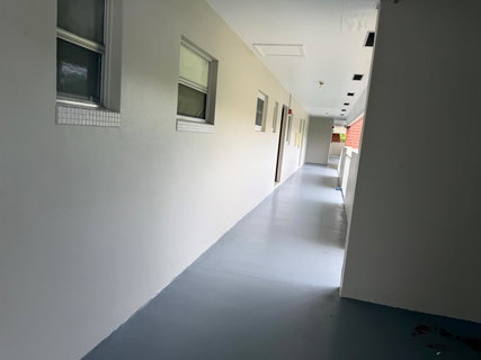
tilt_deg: -7.6
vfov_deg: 56.8
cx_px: 240
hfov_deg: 71.6
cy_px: 180
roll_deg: -6.2
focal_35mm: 24
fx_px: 333
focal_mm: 6.76
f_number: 1.78
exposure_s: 1/419
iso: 80
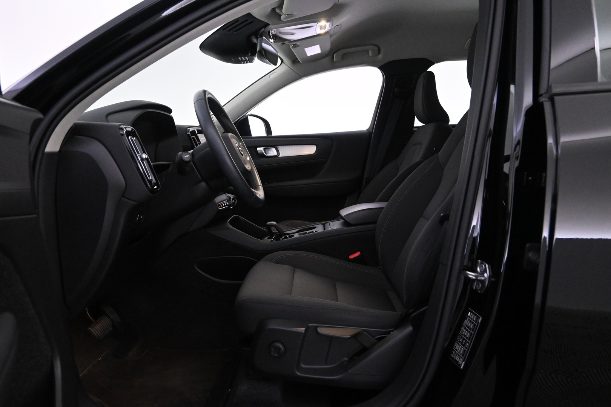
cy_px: 204
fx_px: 407
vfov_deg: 53.1
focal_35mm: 24
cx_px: 306
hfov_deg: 73.7
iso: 5000
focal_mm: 16
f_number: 4
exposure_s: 1/60
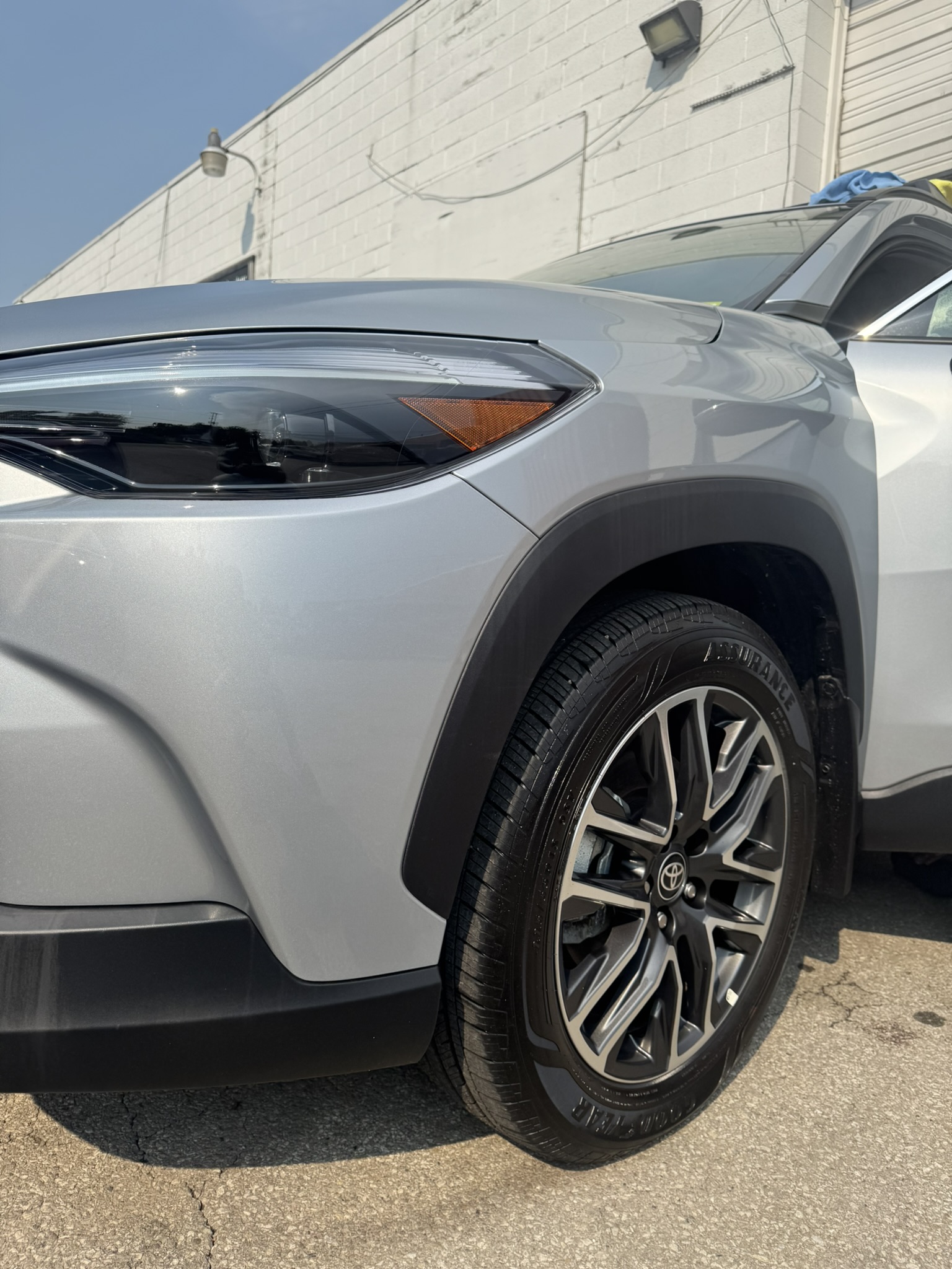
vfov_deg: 71.6
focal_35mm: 24
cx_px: 476
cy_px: 634
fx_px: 880
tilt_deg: -5.5
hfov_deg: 56.8
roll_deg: -3.4
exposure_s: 1/5814
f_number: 1.78
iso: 80
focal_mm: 6.76
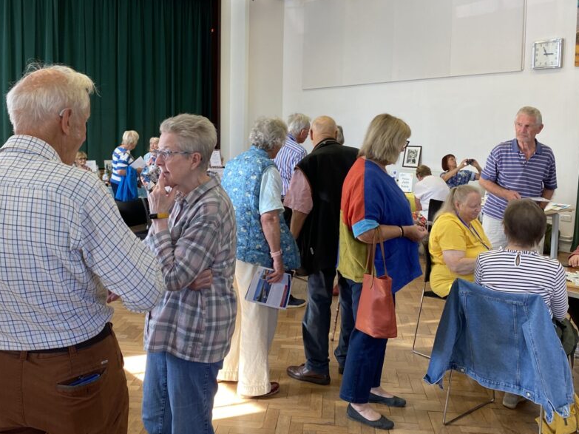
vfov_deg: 41.6
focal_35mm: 34
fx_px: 569
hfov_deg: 53.8
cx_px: 257
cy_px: 173
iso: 100
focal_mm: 4.25
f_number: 1.8
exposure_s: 1/122
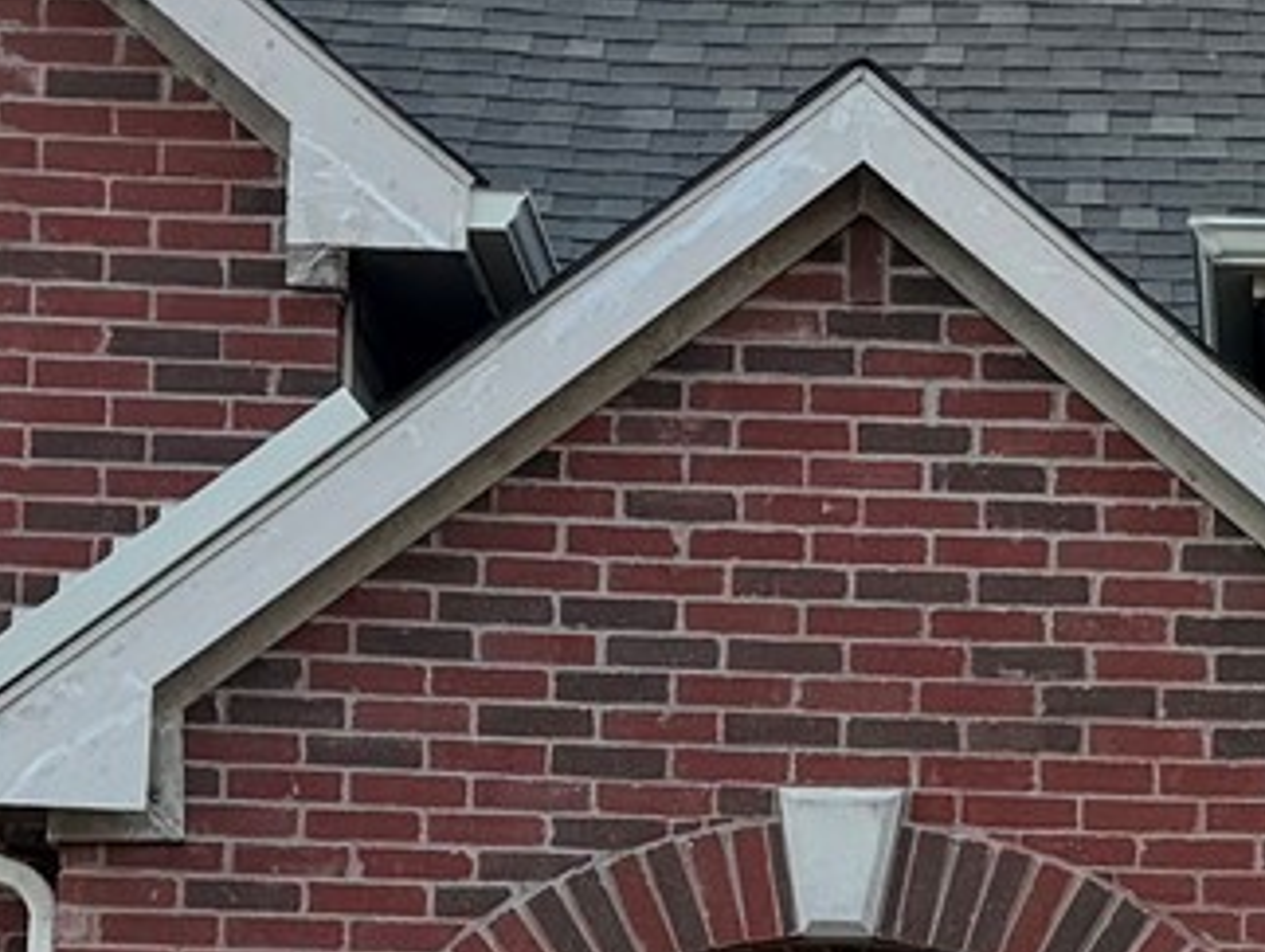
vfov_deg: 9.6
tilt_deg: +6.9
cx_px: 1347
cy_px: 1230
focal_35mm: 152
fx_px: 5561
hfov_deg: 12.8
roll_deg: -1.9
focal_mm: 6.76
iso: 80
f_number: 1.78
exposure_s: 1/1042
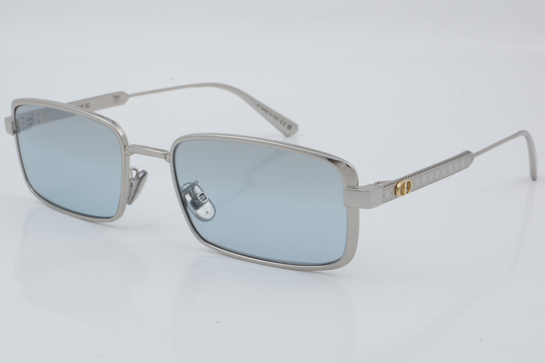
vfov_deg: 18.2
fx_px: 1135
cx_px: 272
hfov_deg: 27.0
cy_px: 182
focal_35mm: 75
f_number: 29
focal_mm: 50
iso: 100
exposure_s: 1/4
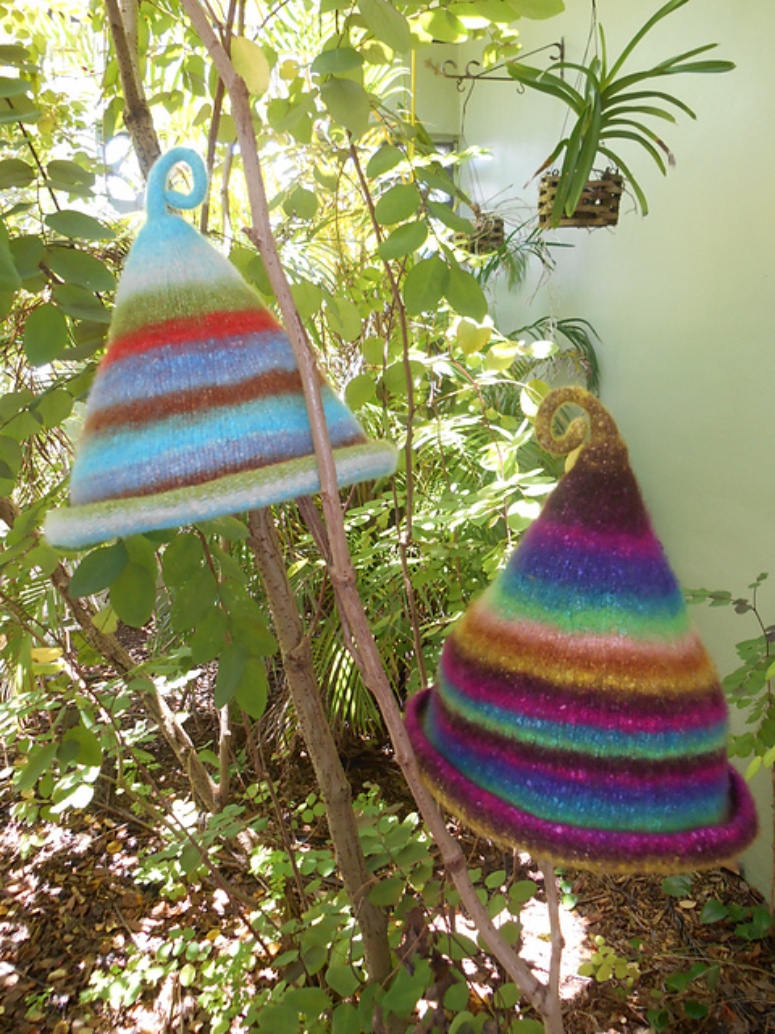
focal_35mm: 26
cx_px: 388
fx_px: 776
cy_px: 517
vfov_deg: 67.3
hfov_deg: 53.1
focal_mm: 4.7
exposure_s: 1/30
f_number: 3.4
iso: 140
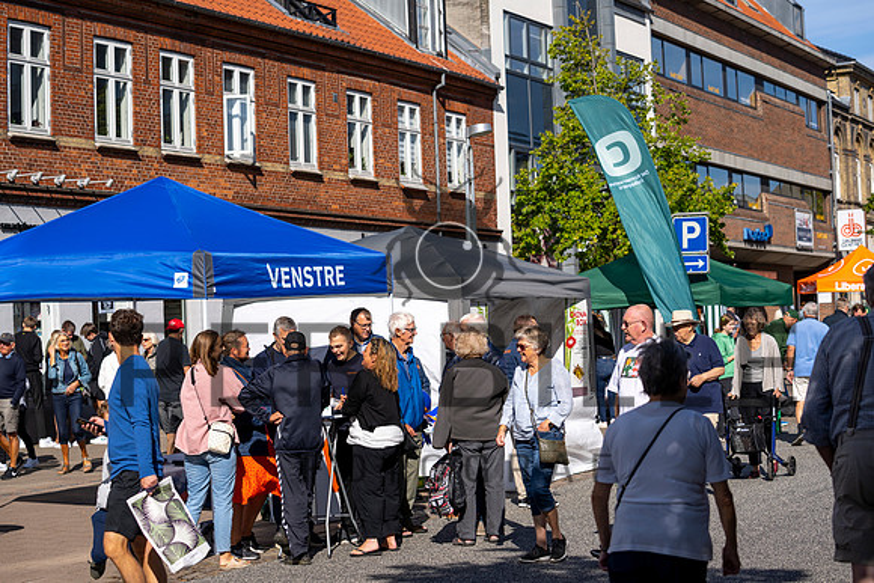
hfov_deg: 28.8
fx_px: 1700
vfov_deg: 19.5
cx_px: 437
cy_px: 292
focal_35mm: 70
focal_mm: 70
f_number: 4.5
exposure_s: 1/1250
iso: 100
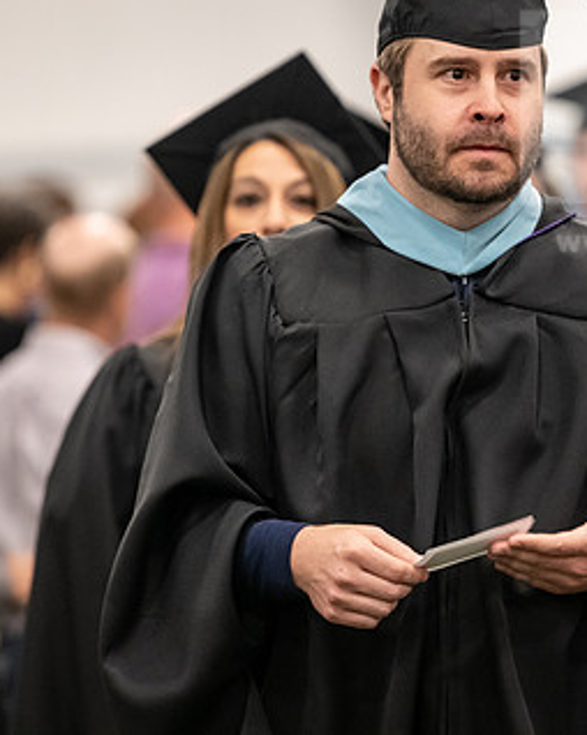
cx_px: 451
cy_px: 290
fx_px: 6891
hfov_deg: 4.9
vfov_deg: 6.1
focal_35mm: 317
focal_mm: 185
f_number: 3.2
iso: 3200
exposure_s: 1/200
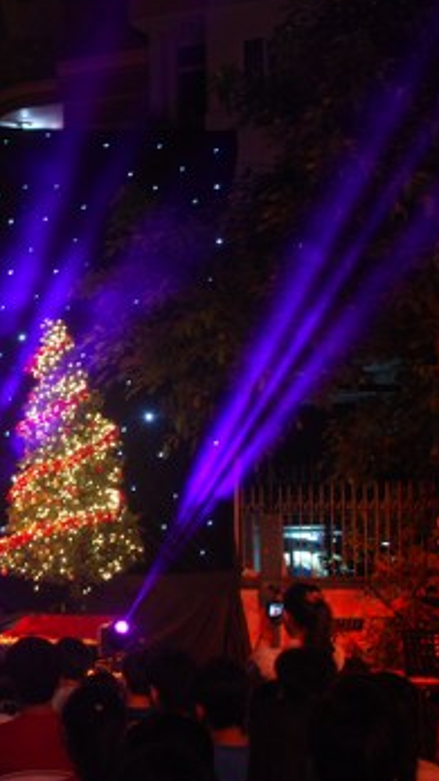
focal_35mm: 79
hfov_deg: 14.4
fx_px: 1634
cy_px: 421
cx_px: -191
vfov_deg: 26.9
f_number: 7.1
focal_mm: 29
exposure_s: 1/4
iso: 400
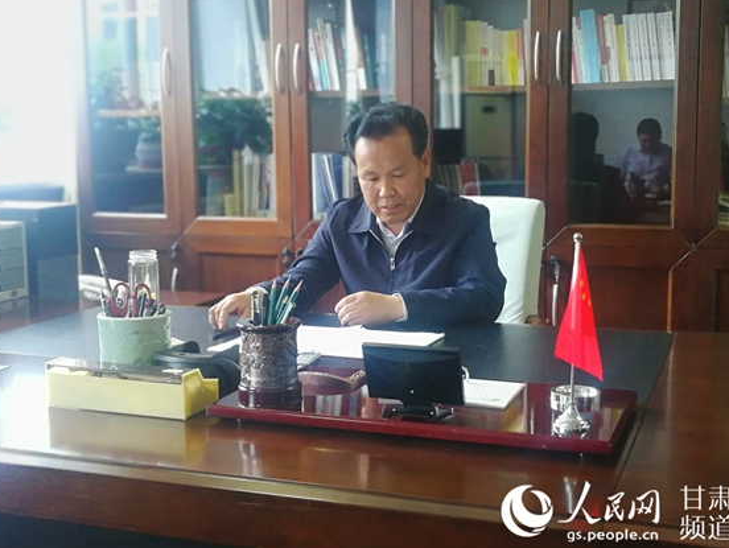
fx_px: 991
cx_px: 370
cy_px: 267
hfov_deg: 40.4
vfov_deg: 30.9
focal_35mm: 47
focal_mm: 3.95
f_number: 2.2
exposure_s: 1/33.3
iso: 250
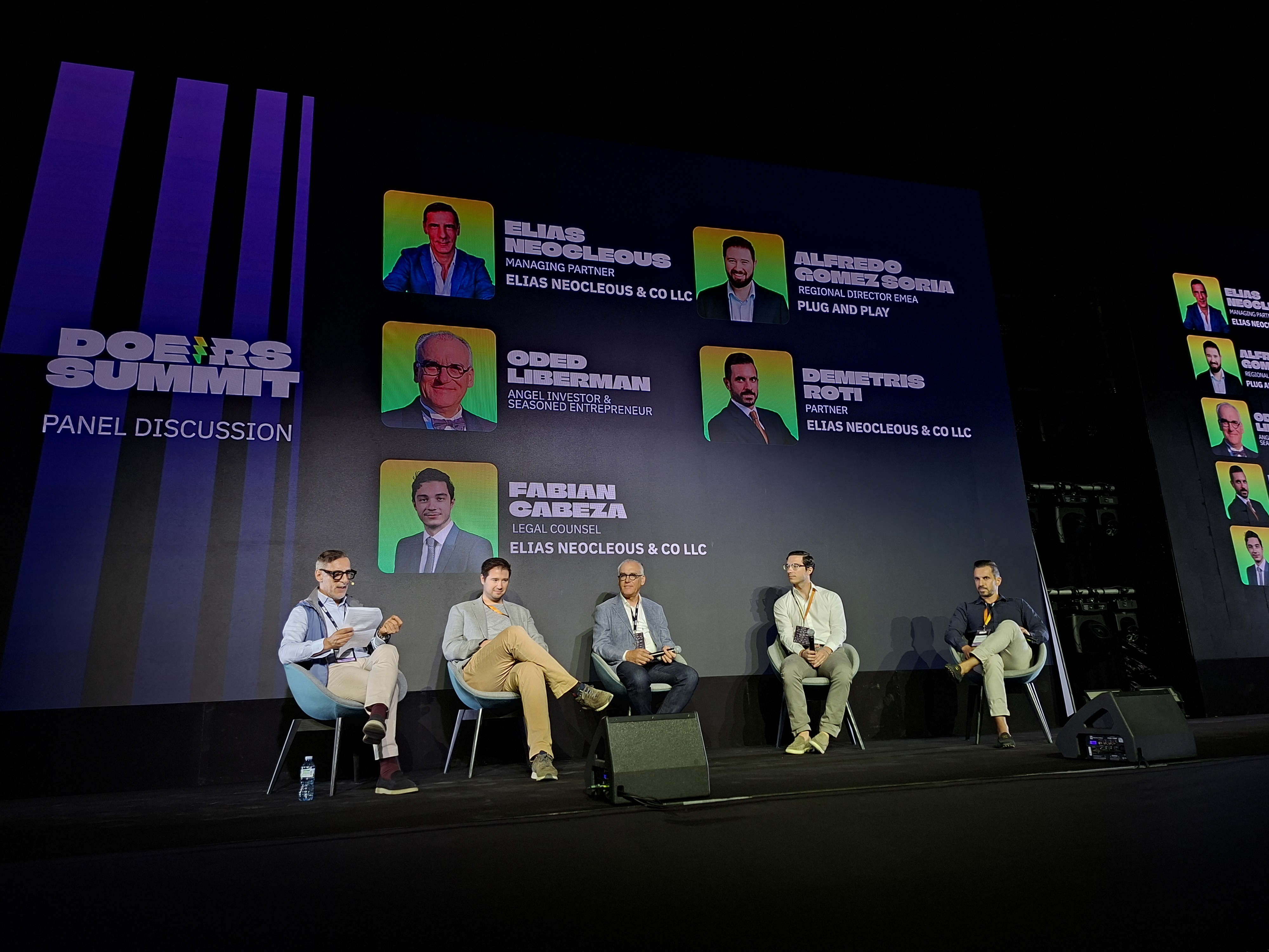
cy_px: 476
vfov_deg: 58.9
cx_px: 634
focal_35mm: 23
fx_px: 843
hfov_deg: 73.9
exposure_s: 1/50
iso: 200
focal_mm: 5.54
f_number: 1.8
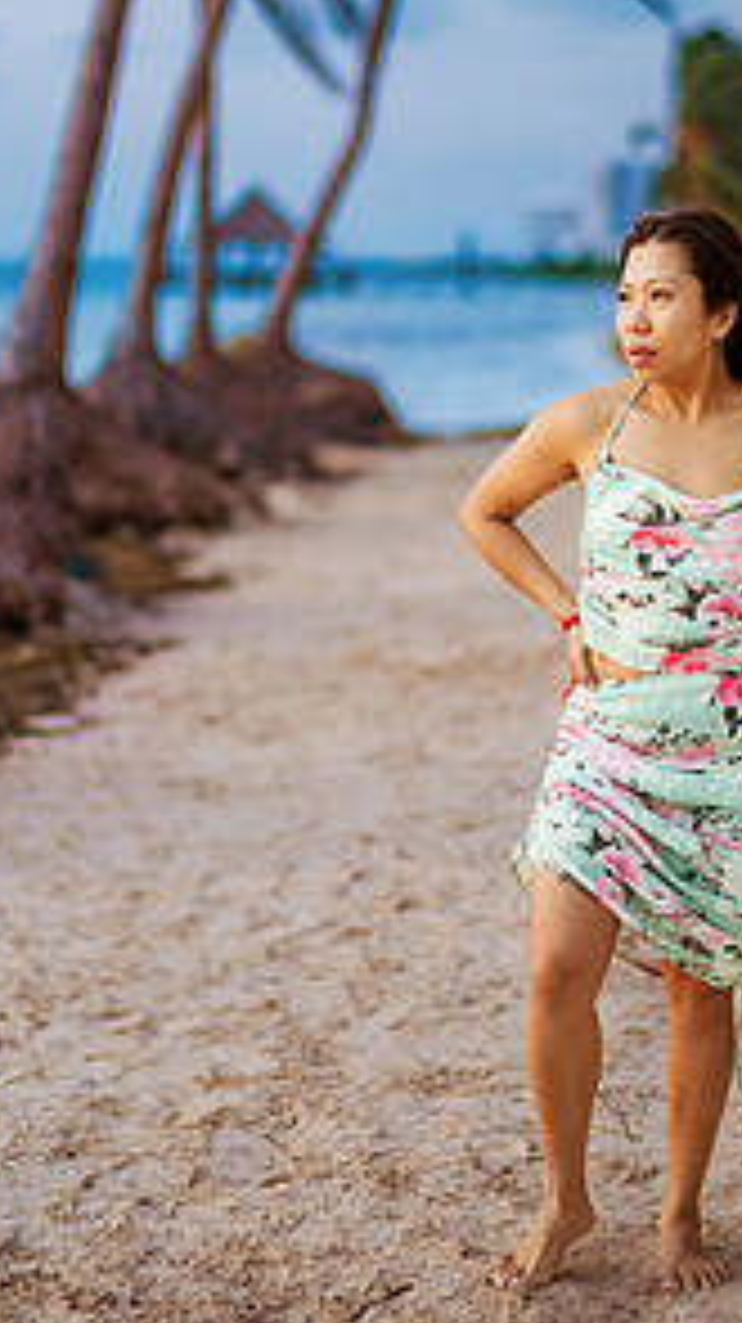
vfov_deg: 22.9
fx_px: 3259
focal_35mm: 93
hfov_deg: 13.0
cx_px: 544
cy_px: 464
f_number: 1.4
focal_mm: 58
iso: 640
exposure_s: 1/8000
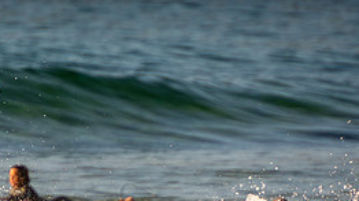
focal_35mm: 1393
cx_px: 63
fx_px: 13252
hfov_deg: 1.6
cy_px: 236
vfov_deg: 0.9
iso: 320
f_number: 5.6
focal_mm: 400
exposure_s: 1/1250
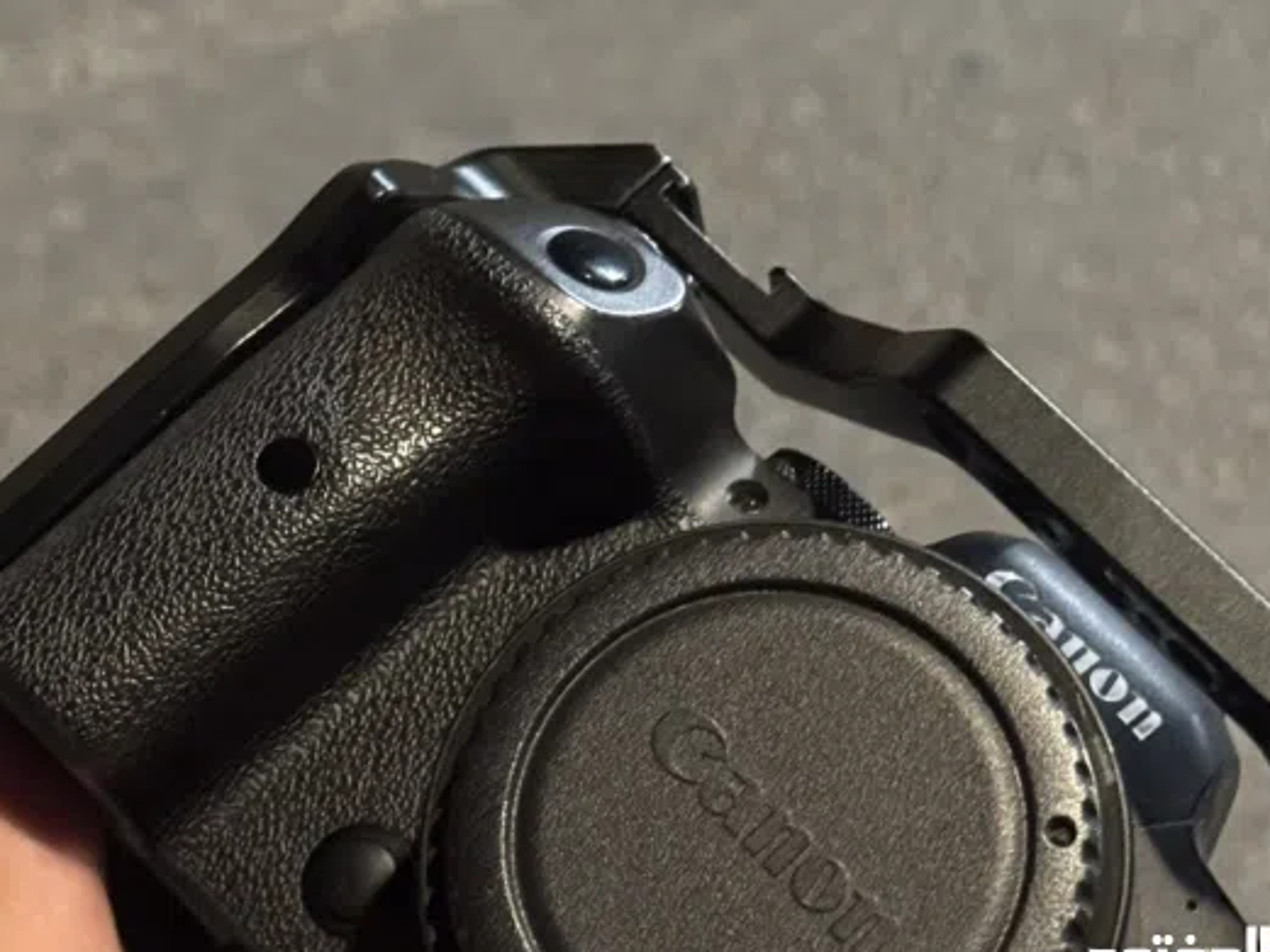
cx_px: 712
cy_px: 575
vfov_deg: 24.8
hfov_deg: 32.7
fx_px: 2165
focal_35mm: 59
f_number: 1.78
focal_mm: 6.76
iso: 640
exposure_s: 1/20
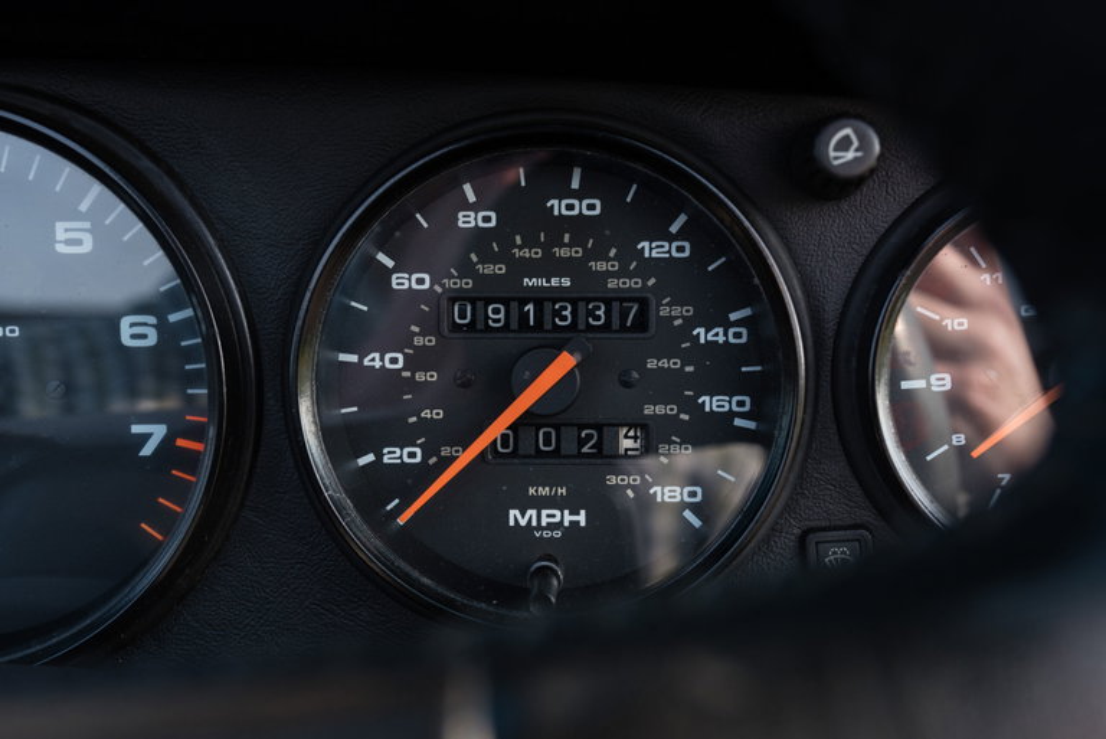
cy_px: 370
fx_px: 1076
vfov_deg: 37.9
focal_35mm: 35
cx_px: 553
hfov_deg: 54.4
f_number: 6.3
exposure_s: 1/60
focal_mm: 35
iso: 400
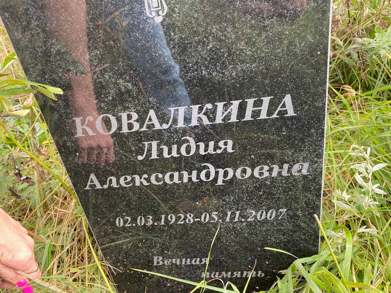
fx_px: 294
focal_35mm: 26
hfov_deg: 67.3
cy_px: 146
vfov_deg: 53.1
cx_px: 196
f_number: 1.8
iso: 50
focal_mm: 4.25
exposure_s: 1/122
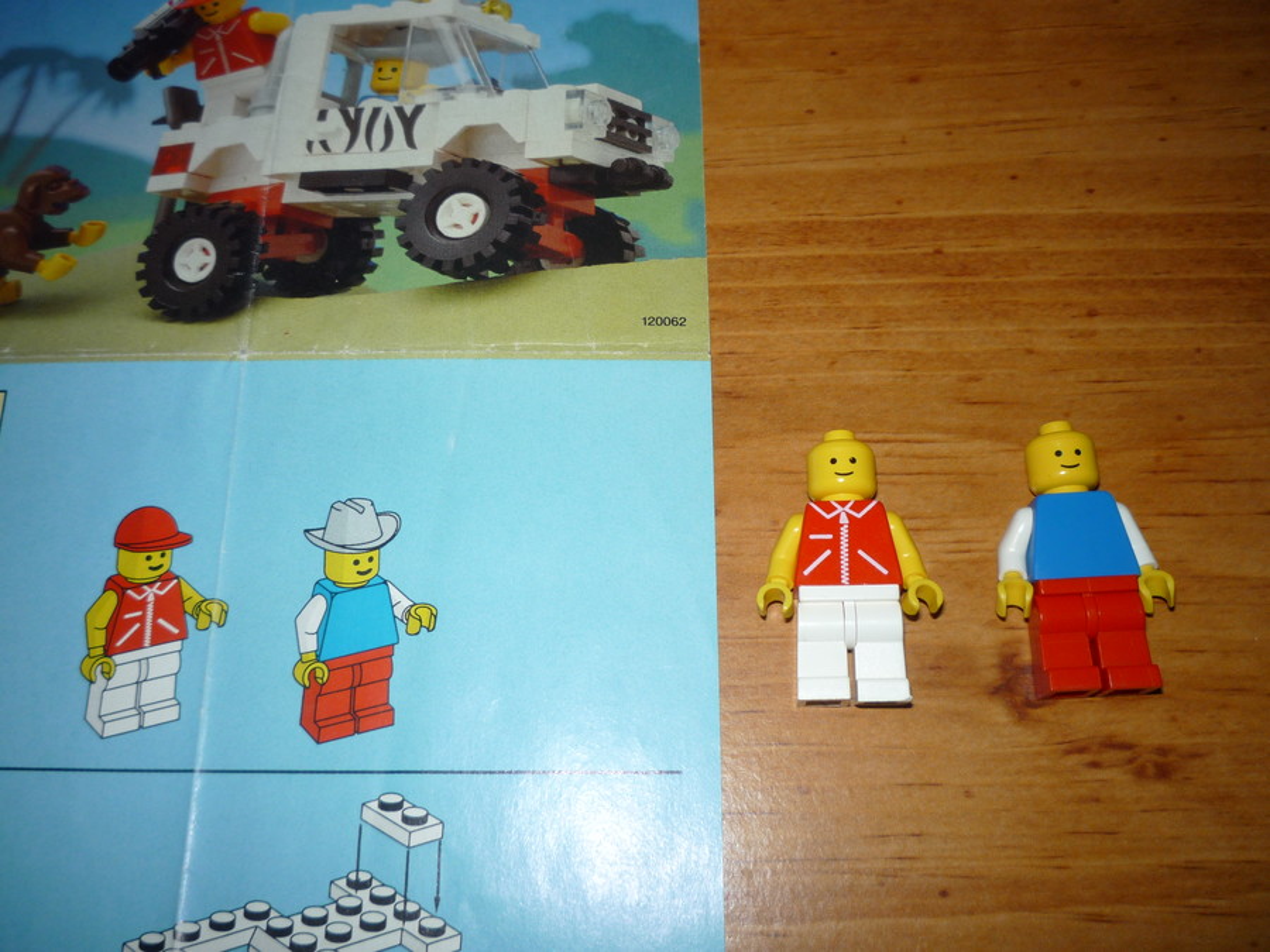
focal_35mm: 32
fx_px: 1174
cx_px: 635
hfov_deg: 56.8
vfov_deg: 44.2
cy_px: 476
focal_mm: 5.2
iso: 100
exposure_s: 1/30
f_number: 4
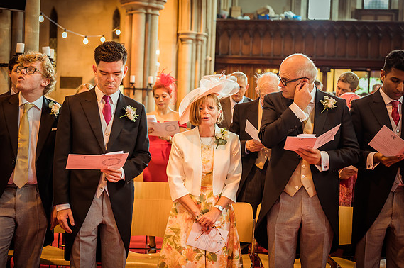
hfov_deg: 38.9
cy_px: 134
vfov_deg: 26.4
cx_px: 200
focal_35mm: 51
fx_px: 572
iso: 2000
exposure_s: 1/125
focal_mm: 50
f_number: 3.2
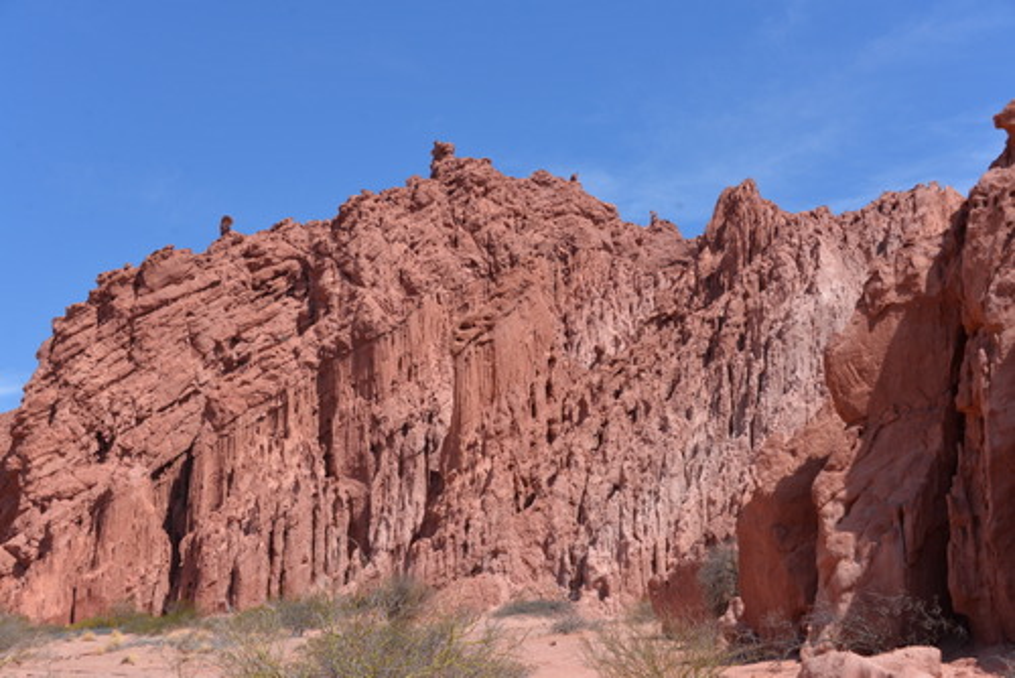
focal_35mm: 48
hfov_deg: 41.1
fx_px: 1354
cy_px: 339
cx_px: 508
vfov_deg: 28.1
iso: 110
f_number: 8
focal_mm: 48
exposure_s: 1/250
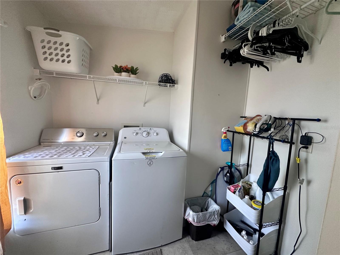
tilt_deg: -5.9
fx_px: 138
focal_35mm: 14
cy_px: 128
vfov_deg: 85.7
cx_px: 170
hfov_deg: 102.1
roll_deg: -2.9
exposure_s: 1/99
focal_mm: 2.22
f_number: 2.2
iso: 250
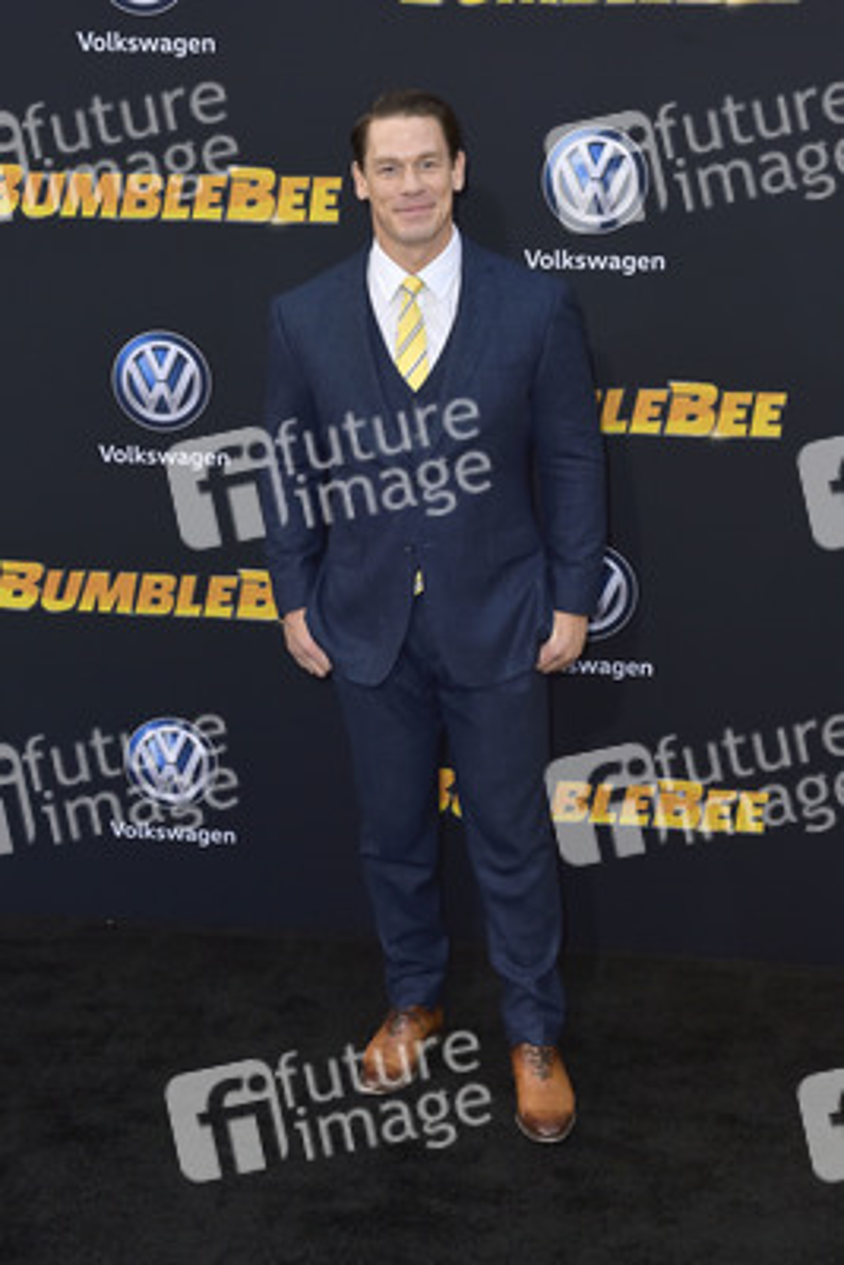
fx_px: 1967
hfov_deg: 24.2
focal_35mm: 56
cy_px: 632
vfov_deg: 35.6
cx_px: 422
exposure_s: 1/250
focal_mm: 56
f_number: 6.3
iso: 250
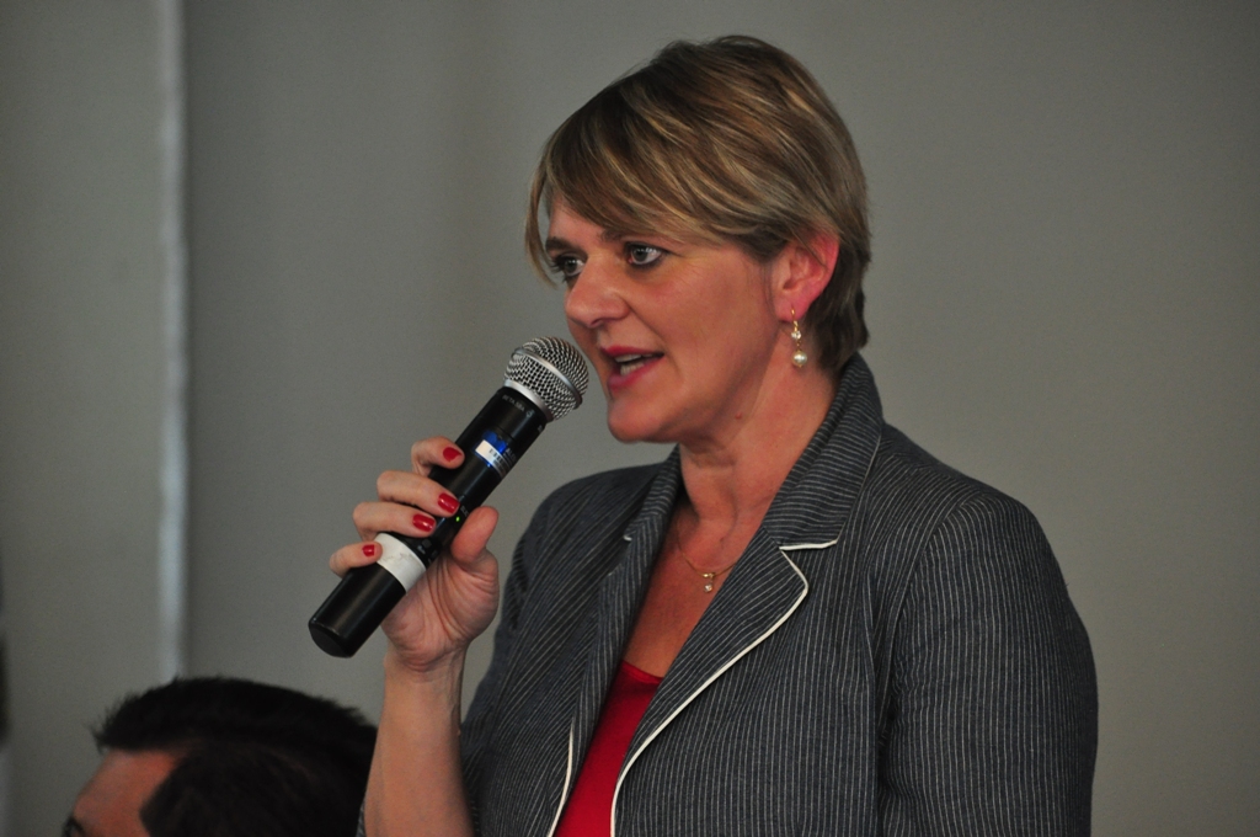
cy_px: 418
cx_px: 630
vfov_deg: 5.5
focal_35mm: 248
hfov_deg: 8.3
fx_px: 8651
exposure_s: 1/50
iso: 1100
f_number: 5
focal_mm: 165
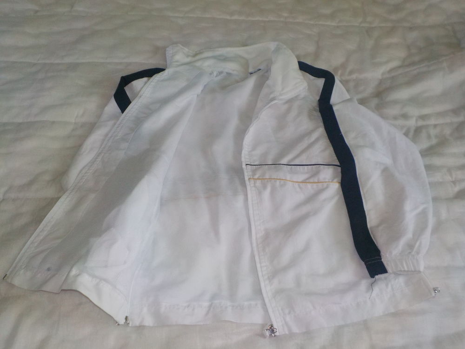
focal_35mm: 30
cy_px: 174
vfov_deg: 46.8
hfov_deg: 60.0
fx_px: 403
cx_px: 232
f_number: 3.3
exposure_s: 1/30
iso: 200
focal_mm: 4.1
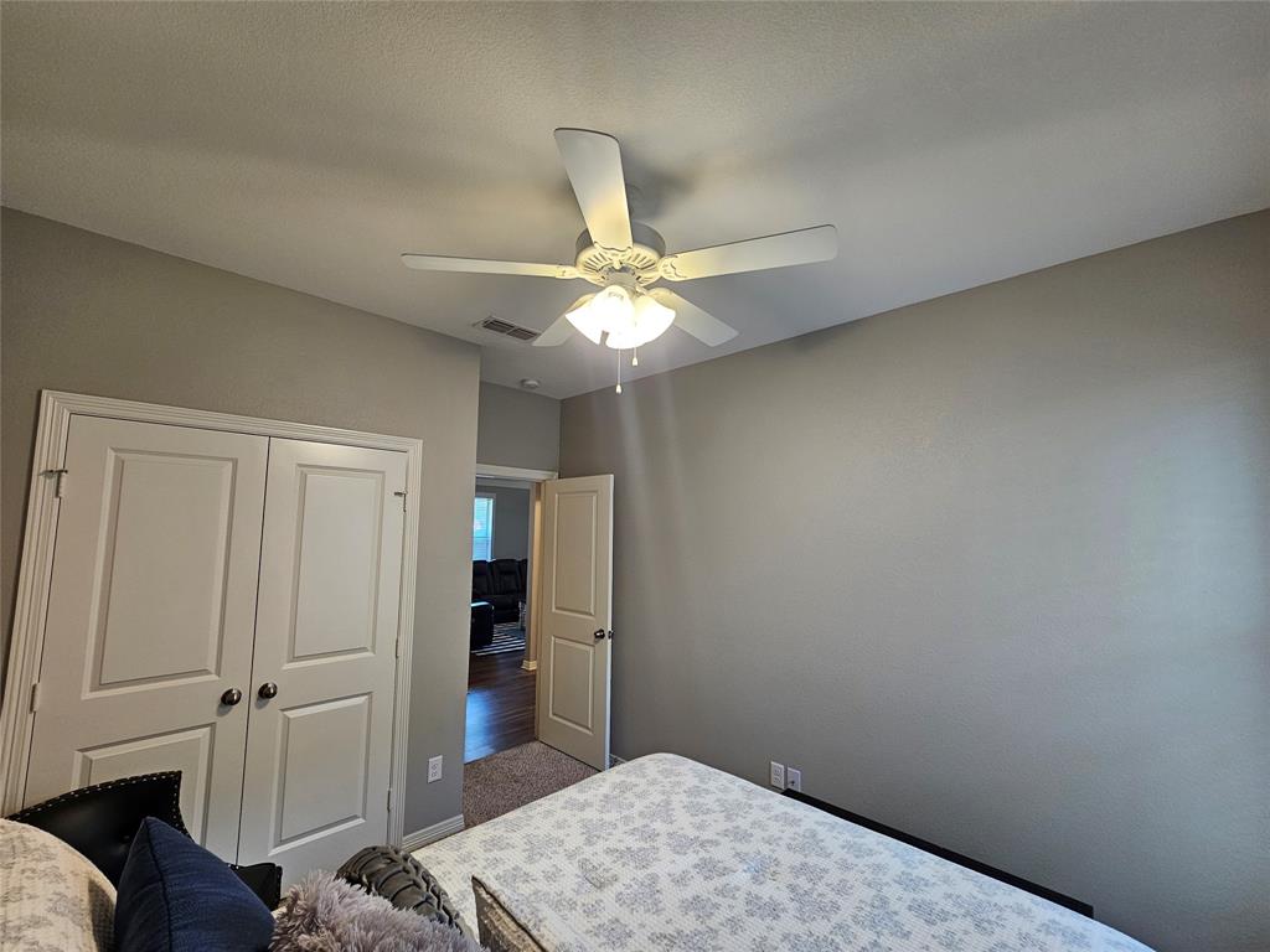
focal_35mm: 13
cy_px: 476
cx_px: 635
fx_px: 477
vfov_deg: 89.9
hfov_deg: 106.2
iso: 125
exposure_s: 1/60
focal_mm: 2.2
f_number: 2.2
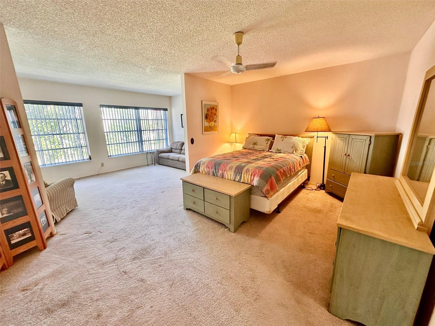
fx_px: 176
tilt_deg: -13.0
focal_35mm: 14
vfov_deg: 85.7
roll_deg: +1.0
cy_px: 163
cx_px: 218
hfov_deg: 102.1
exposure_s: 1/60
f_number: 2.2
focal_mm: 2.22
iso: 200
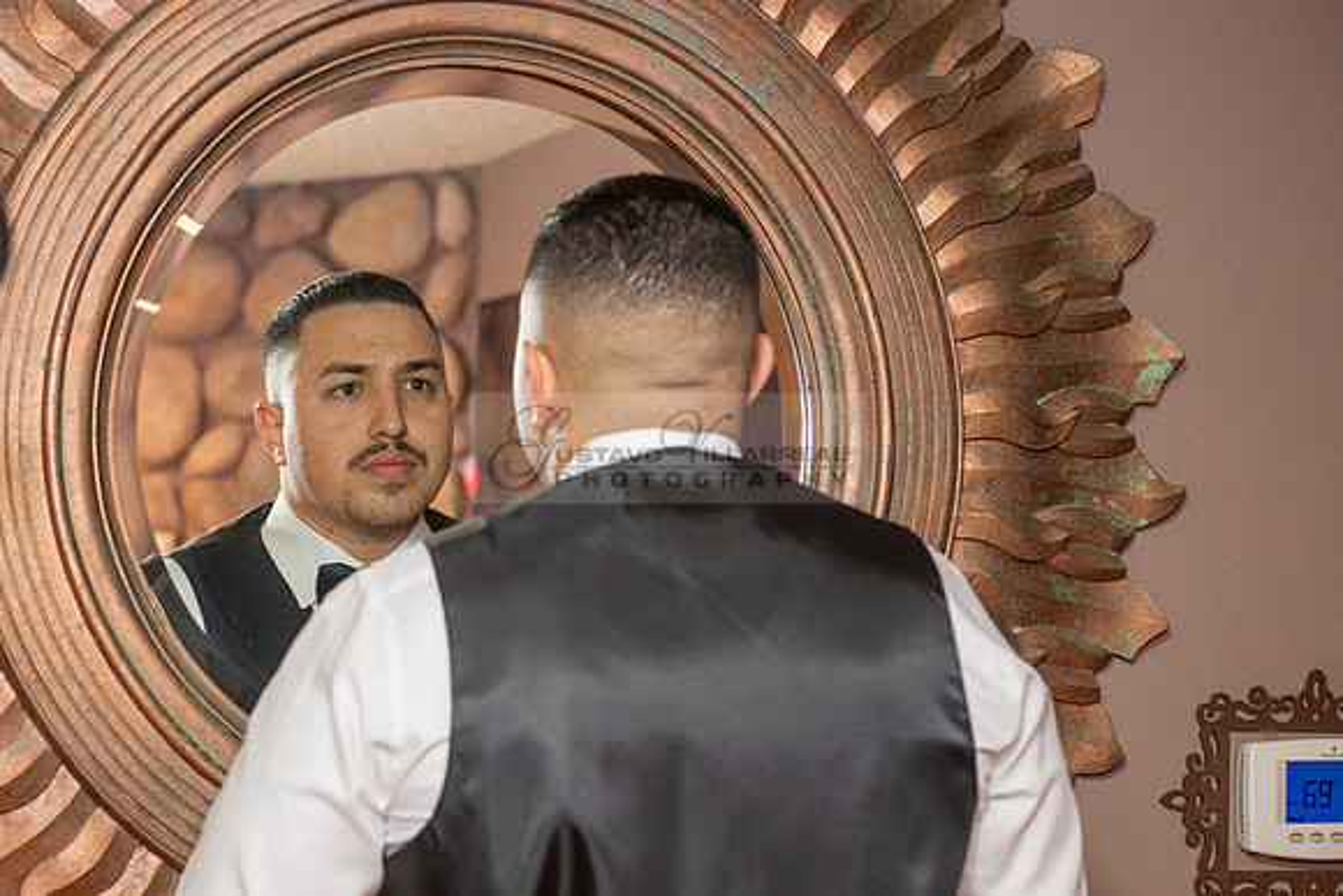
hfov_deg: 21.3
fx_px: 3558
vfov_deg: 14.3
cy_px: 574
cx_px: 438
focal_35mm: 95
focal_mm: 70
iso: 640
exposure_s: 1/160
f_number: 4
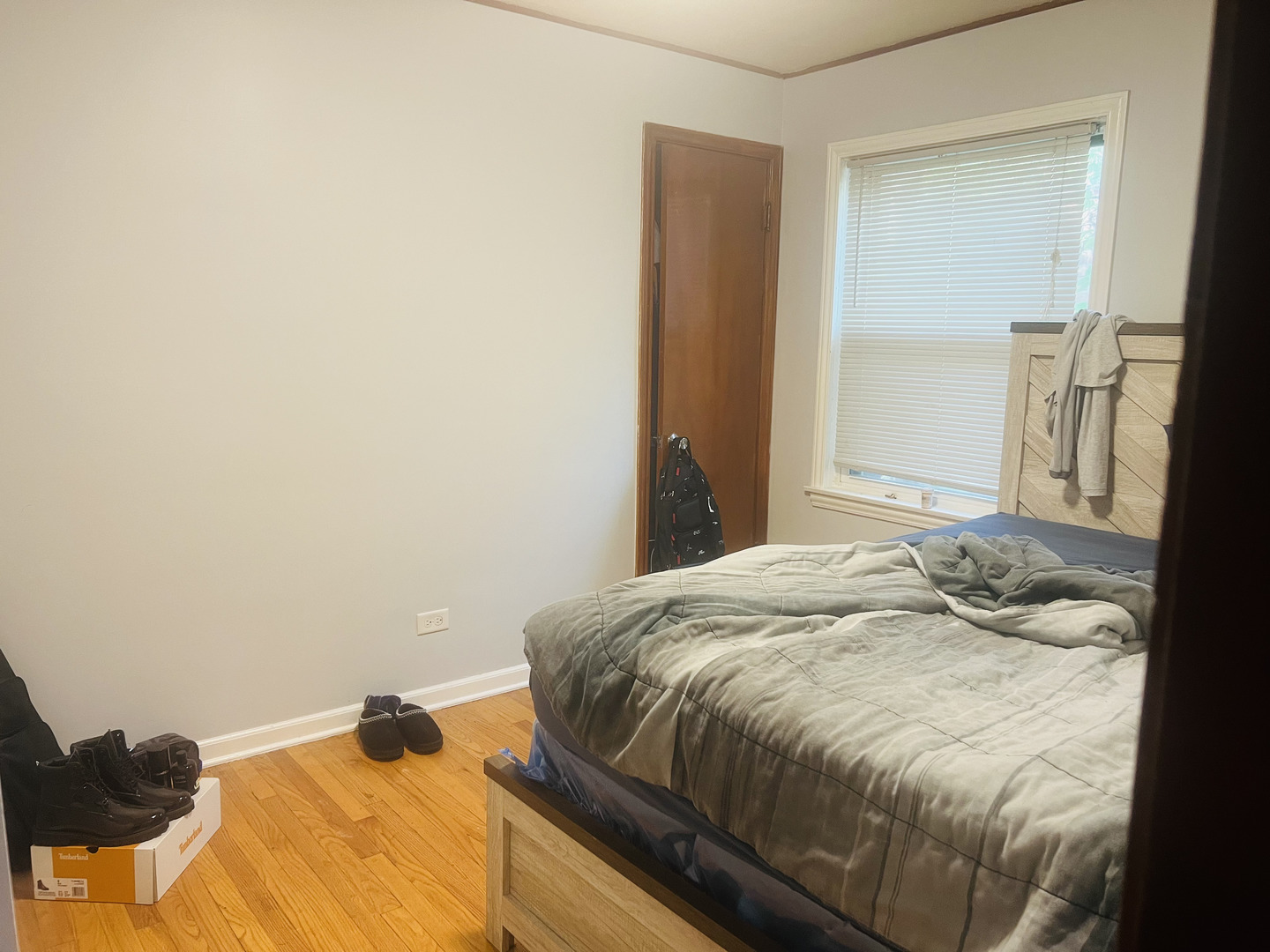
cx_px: 635
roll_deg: -0.5
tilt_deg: -10.2
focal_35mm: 26
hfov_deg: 67.3
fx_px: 954
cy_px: 476
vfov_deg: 53.1
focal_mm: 5.7
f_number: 1.5
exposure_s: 1/60
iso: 160
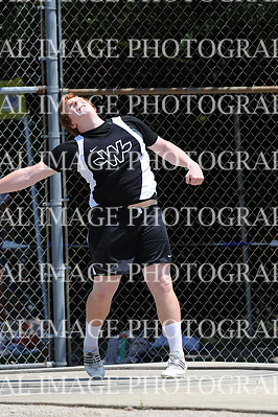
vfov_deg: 3.5
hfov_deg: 2.4
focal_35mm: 581
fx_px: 6729
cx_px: 120
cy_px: 188
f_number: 4.5
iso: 400
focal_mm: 400
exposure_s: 1/2500
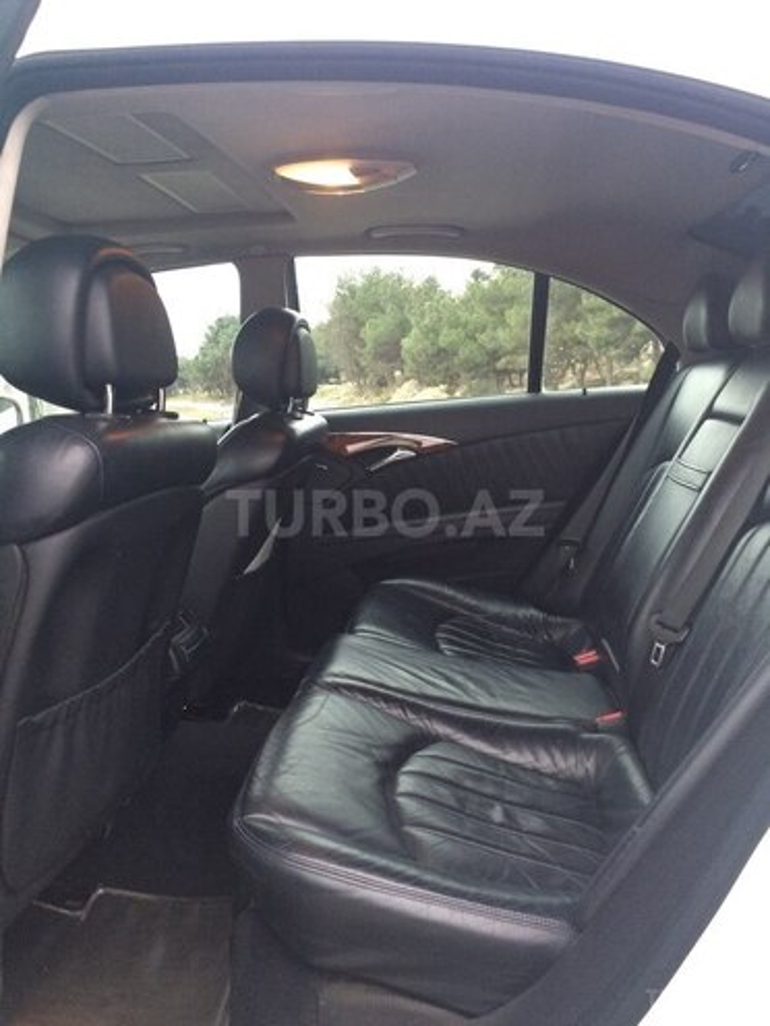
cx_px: 385
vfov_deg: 61.7
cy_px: 513
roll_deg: +5.3
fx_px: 860
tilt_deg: -7.0
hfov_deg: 48.2
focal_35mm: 29
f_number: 2.2
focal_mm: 4.15
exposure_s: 1/33
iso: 160
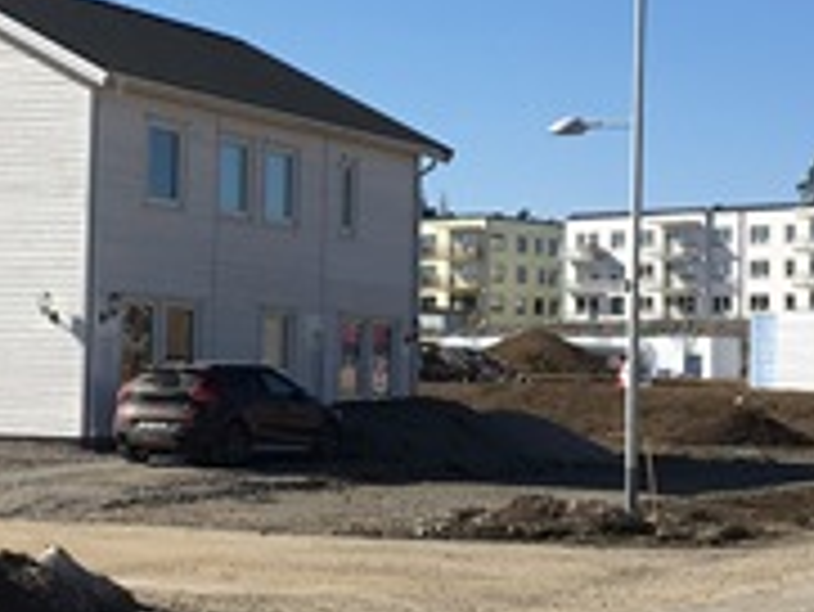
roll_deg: -0.9
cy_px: 256
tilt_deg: +4.2
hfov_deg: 20.1
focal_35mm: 97
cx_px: 259
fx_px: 2282
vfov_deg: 15.3
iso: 25
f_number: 2.2
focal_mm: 4.15
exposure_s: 1/2024
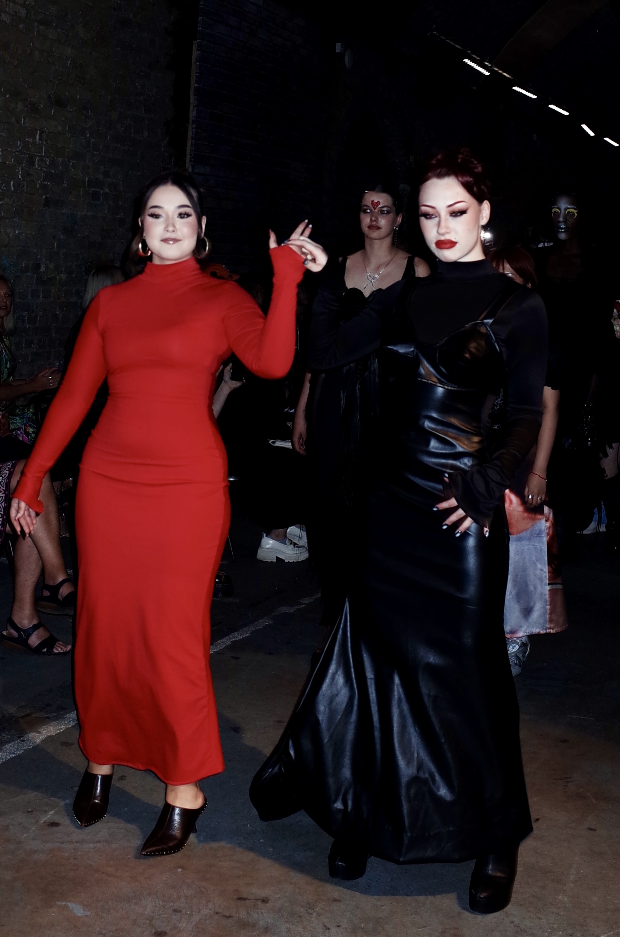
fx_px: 727
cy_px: 468
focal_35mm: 28
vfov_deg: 65.6
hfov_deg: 46.2
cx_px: 310
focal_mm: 18.3
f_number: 2.8
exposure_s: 1/40
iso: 200
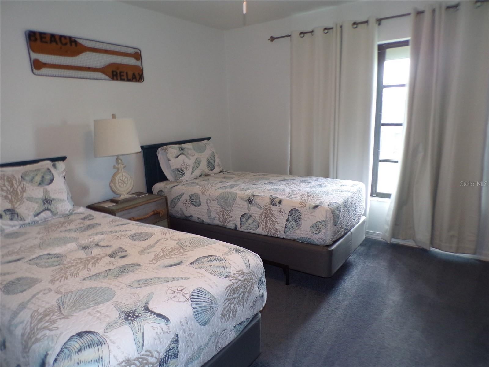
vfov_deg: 56.8
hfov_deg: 71.6
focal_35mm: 24
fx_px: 339
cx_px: 244
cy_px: 184
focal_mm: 4.3
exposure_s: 1/34
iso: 200
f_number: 3
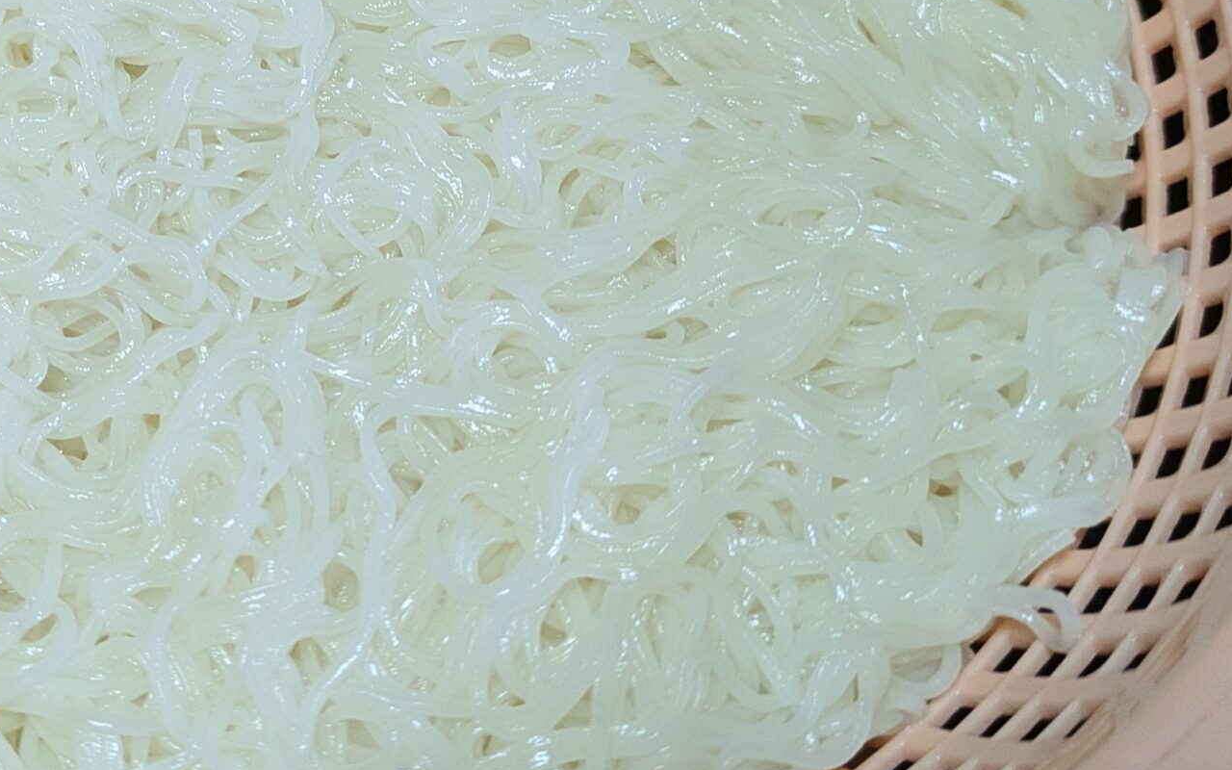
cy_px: 189
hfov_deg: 37.2
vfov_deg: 24.1
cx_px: 295
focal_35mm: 53
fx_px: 1780
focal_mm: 5.43
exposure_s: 1/60
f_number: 1.89
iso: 422
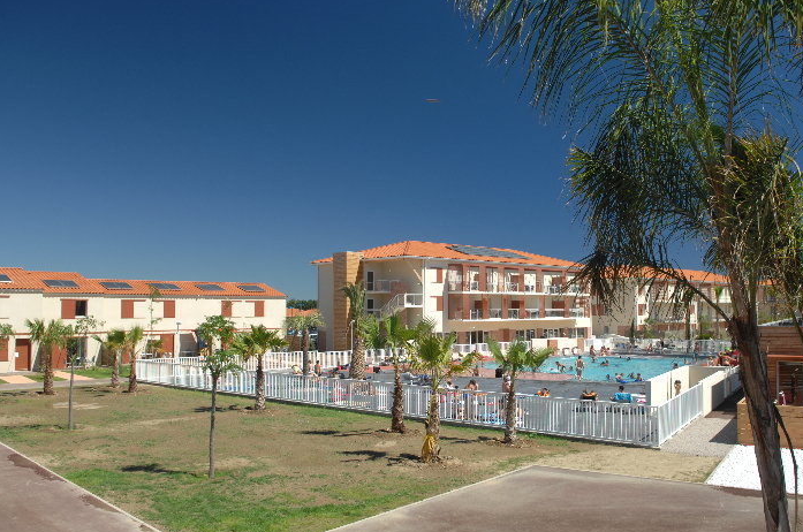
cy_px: 273
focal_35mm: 31
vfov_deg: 42.2
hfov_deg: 60.3
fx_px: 690
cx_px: 440
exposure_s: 1/125
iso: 100
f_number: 5
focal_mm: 18
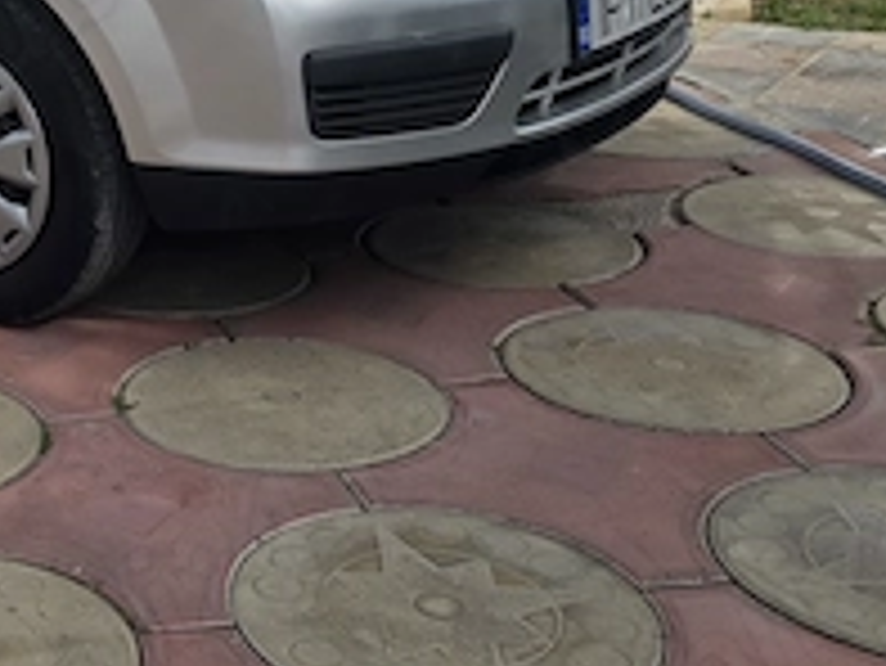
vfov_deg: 20.2
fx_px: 1793
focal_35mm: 70
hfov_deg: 25.3
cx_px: -139
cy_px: -36
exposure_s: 1/4650
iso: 80
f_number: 1.7
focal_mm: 6.3
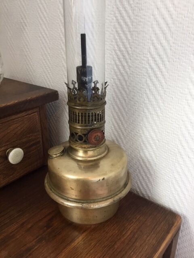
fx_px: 232
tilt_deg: -25.6
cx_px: 97
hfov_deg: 45.4
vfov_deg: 58.4
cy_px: 129
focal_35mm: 31
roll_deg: +1.7
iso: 80
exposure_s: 1/33
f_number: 2.4
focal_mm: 3.3
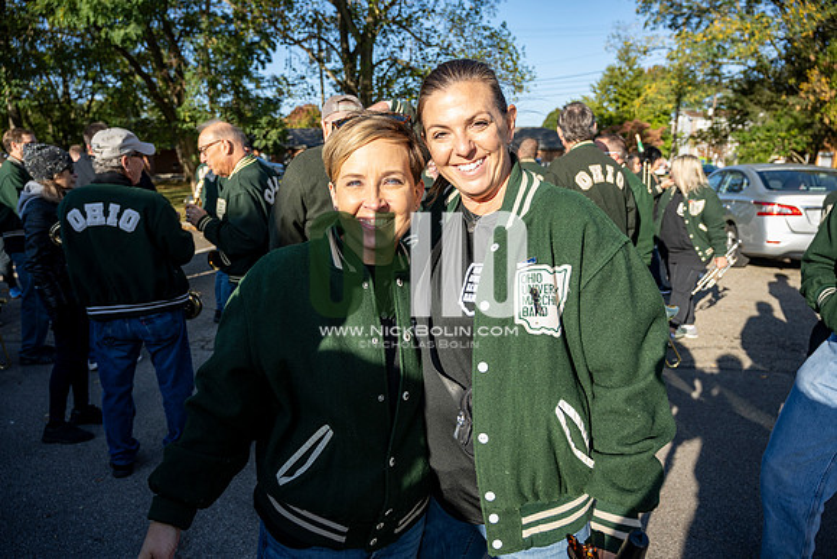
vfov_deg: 53.2
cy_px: 280
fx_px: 558
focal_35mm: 24
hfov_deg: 73.7
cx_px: 418
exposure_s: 1/500
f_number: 4
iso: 125
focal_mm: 24
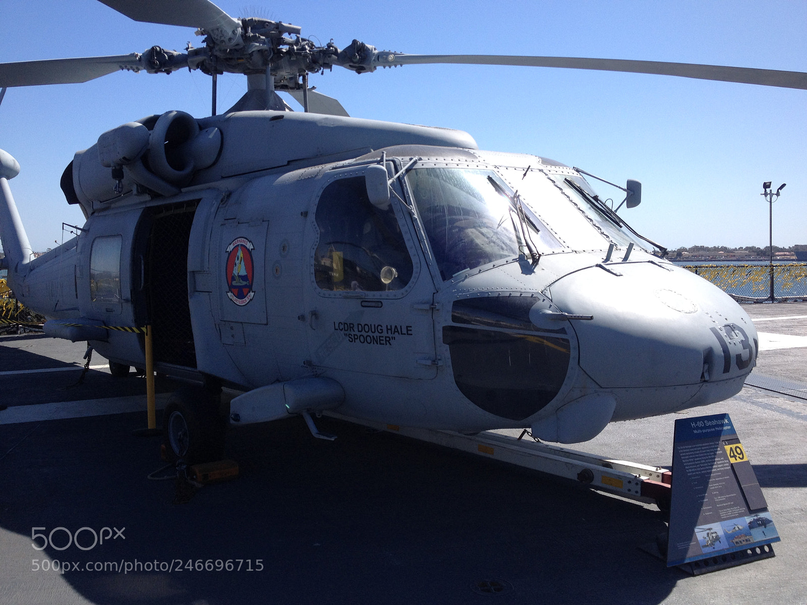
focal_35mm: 35
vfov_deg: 40.7
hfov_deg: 52.6
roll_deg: +0.9
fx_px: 816
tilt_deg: -7.7
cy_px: 302
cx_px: 404
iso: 50
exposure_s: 1/1534
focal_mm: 4.28
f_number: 2.4
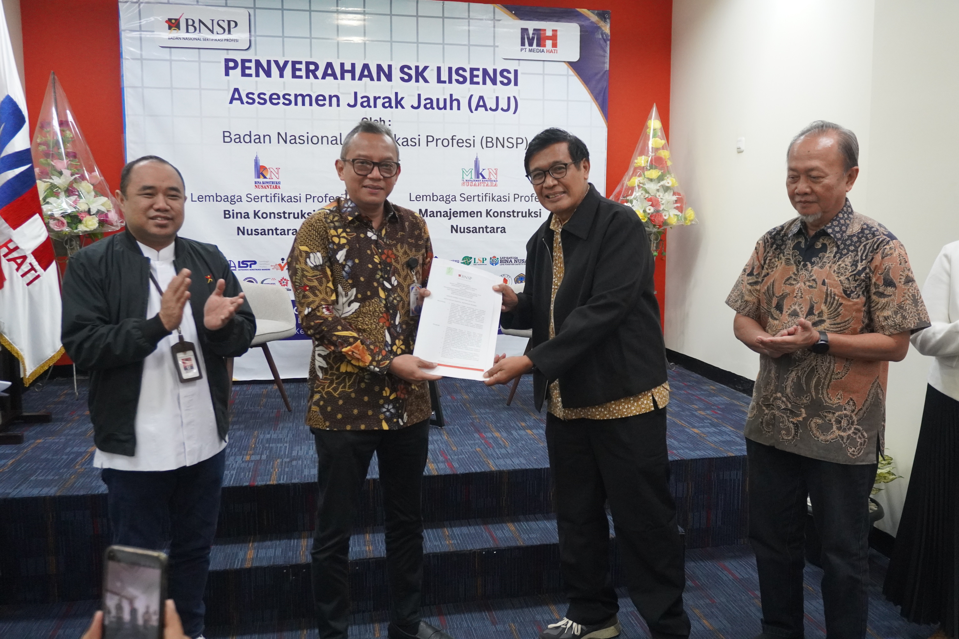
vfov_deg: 41.7
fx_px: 839
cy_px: 320
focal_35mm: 32
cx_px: 480
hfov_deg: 59.5
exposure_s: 1/160
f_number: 4
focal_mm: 21
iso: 2500
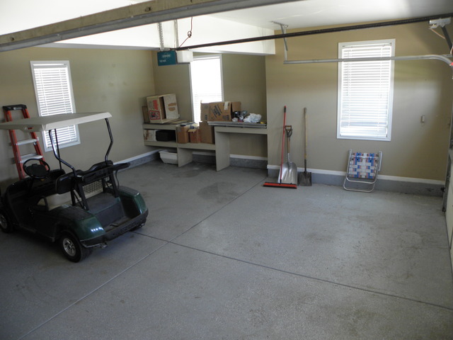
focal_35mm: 26
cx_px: 226
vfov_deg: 53.1
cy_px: 170
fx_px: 340
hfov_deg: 67.3
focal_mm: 4.6
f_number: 2.8
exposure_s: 1/8
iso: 125
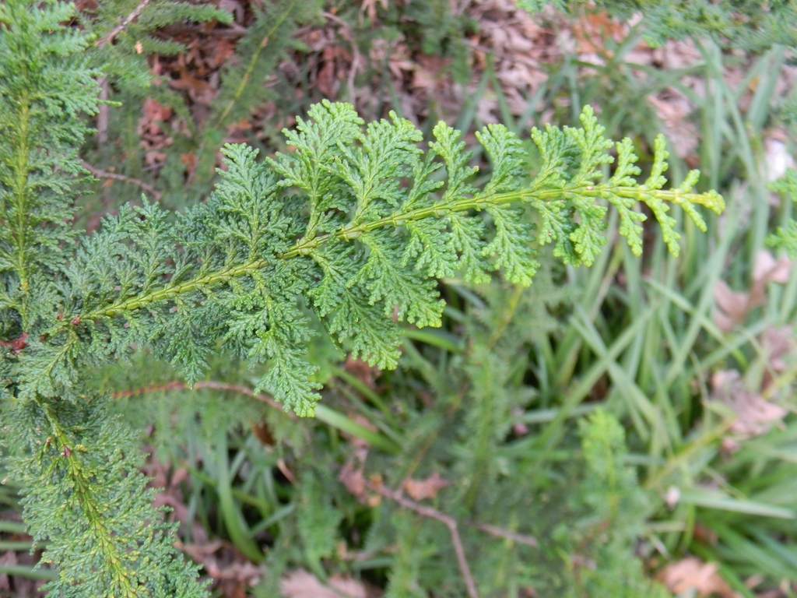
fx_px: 829
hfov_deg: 51.4
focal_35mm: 36
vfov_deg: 39.7
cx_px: 398
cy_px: 299
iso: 151
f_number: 3.7
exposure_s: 1/30
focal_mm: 6.4
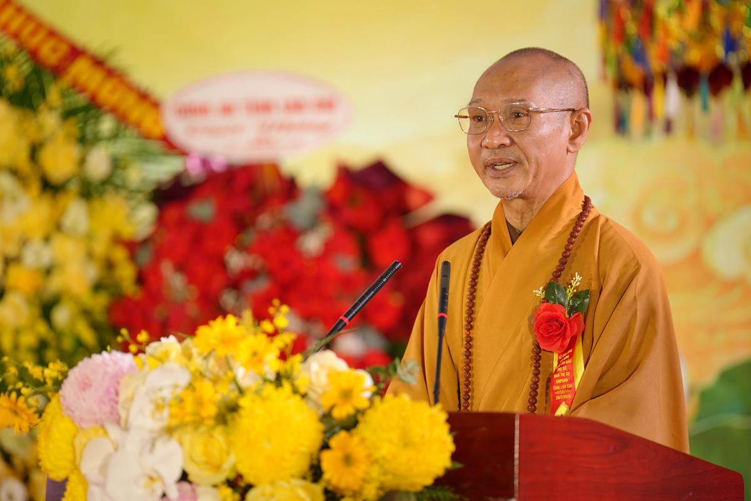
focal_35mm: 200
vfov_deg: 6.9
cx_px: 376
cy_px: 250
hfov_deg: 10.3
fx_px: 4172
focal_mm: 200
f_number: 2.8
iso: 200
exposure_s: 1/160
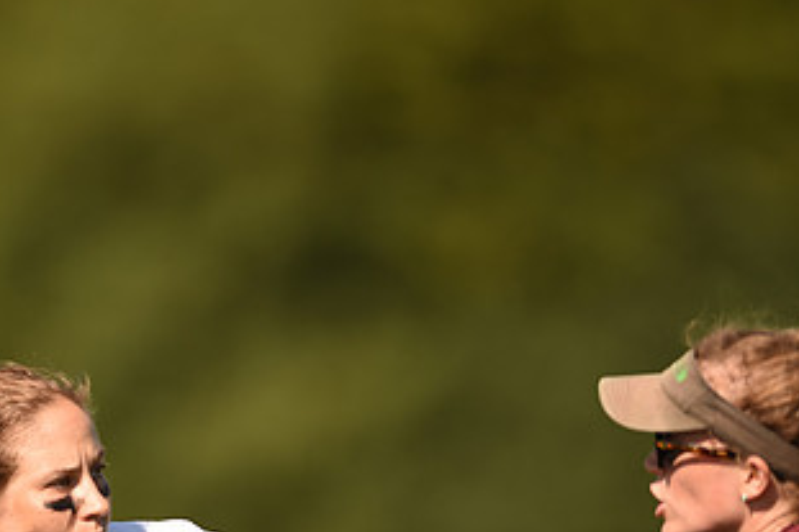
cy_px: 371
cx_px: 141
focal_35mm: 745
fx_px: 16525
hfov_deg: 2.8
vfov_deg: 1.8
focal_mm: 400
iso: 100
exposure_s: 1/2000
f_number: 3.2
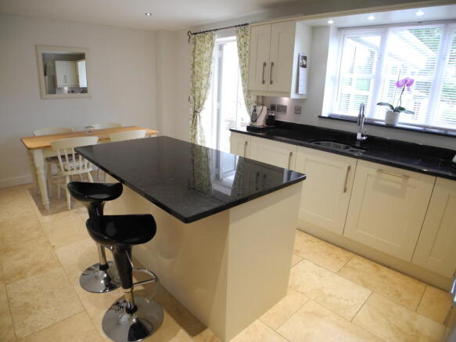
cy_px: 171
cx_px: 228
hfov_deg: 63.5
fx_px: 369
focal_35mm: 28
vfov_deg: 49.7
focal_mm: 6
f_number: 2.8
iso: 205
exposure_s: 1/30
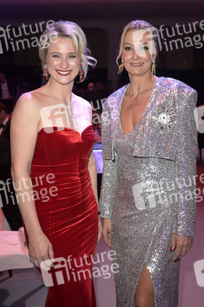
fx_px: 307
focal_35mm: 36
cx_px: 102
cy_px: 154
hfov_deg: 36.8
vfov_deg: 53.2
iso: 2500
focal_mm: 36
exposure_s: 1/250
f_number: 5
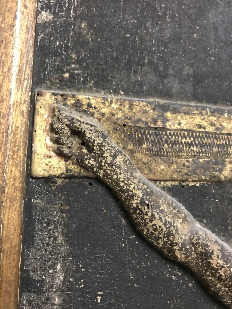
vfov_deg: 63.4
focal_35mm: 28
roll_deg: -3.3
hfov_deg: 49.7
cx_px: 116
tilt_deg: -0.7
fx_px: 250
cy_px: 154
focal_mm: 3.99
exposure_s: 1/8
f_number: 1.8
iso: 100
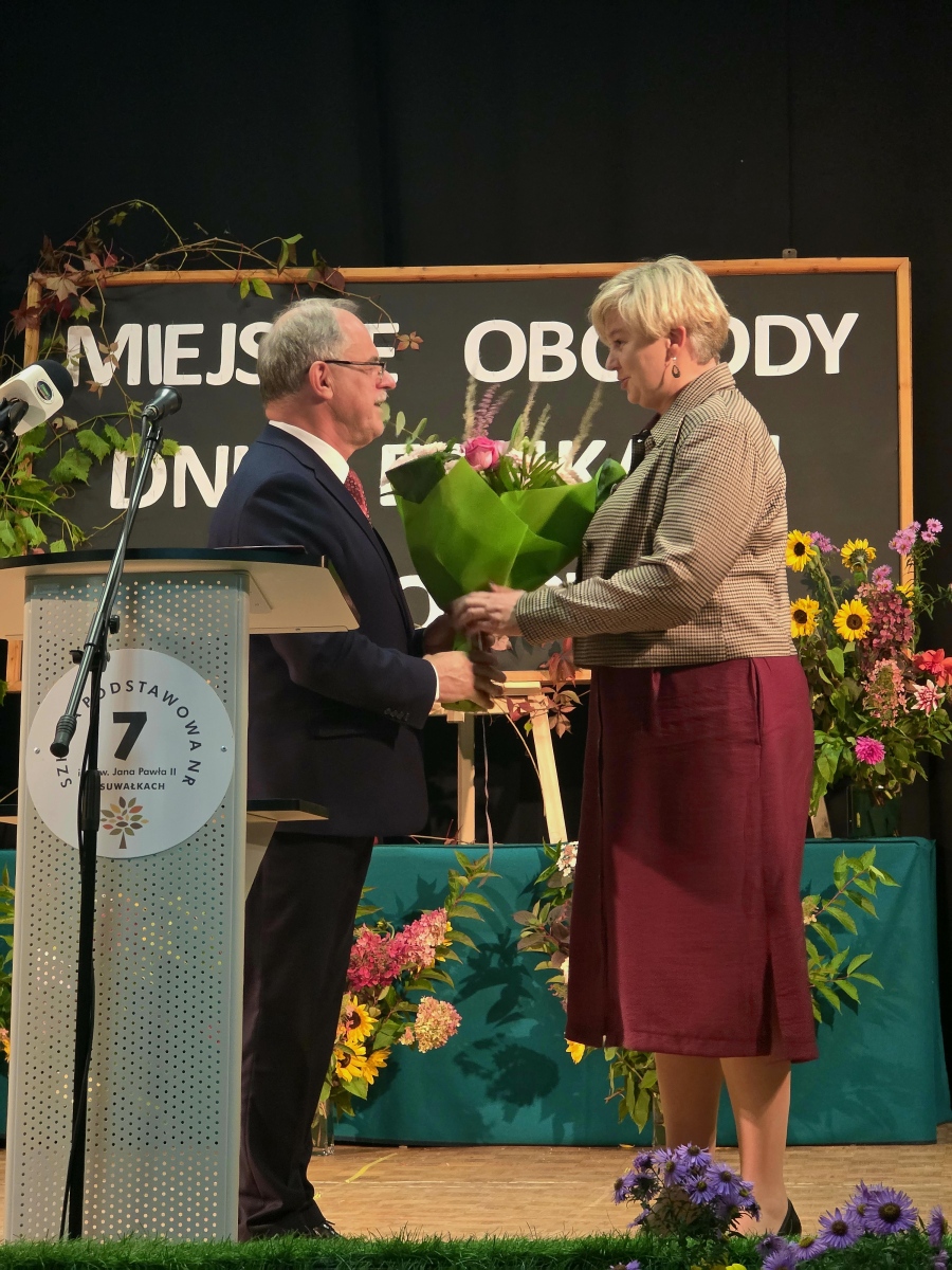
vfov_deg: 17.1
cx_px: 476
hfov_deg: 12.9
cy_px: 635
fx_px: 4217
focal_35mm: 115
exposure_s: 1/33.4
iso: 1000
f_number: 3.4
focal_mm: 18.6
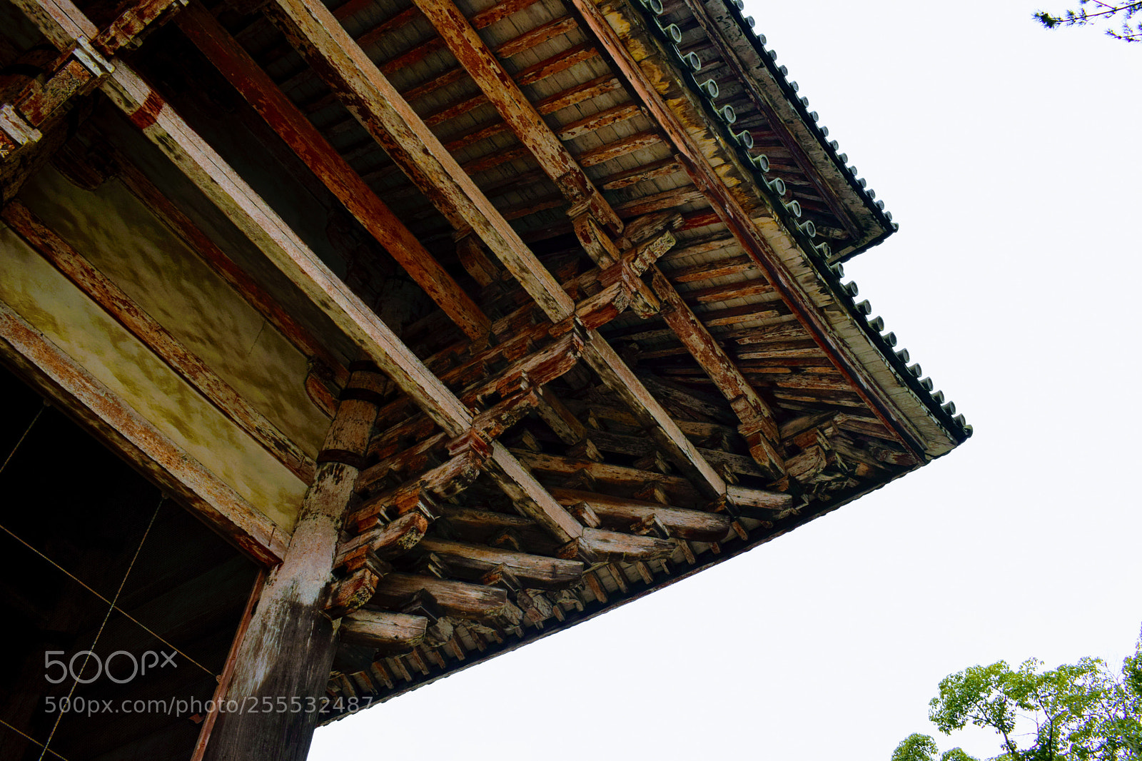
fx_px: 1047
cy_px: 380
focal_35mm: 33
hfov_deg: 57.2
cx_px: 571
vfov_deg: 40.0
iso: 400
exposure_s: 1/200
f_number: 7.1
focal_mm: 22
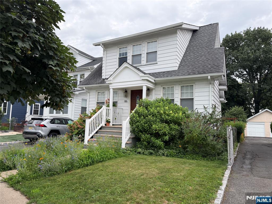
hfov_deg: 71.6
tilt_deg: +5.9
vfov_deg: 56.8
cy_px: 102
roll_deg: -1.6
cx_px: 136
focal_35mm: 24
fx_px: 189
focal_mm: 6.76
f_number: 1.78
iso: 100
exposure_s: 1/955
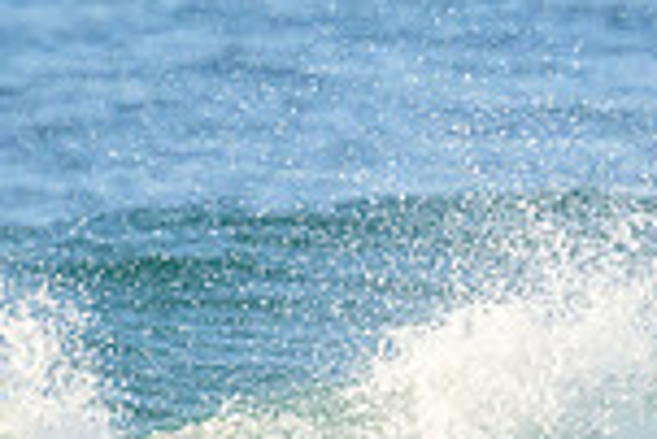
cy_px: 580
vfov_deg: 0.5
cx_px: 975
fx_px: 47586
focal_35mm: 2605
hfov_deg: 0.8
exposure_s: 1/2000
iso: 2000
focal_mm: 680
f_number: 11
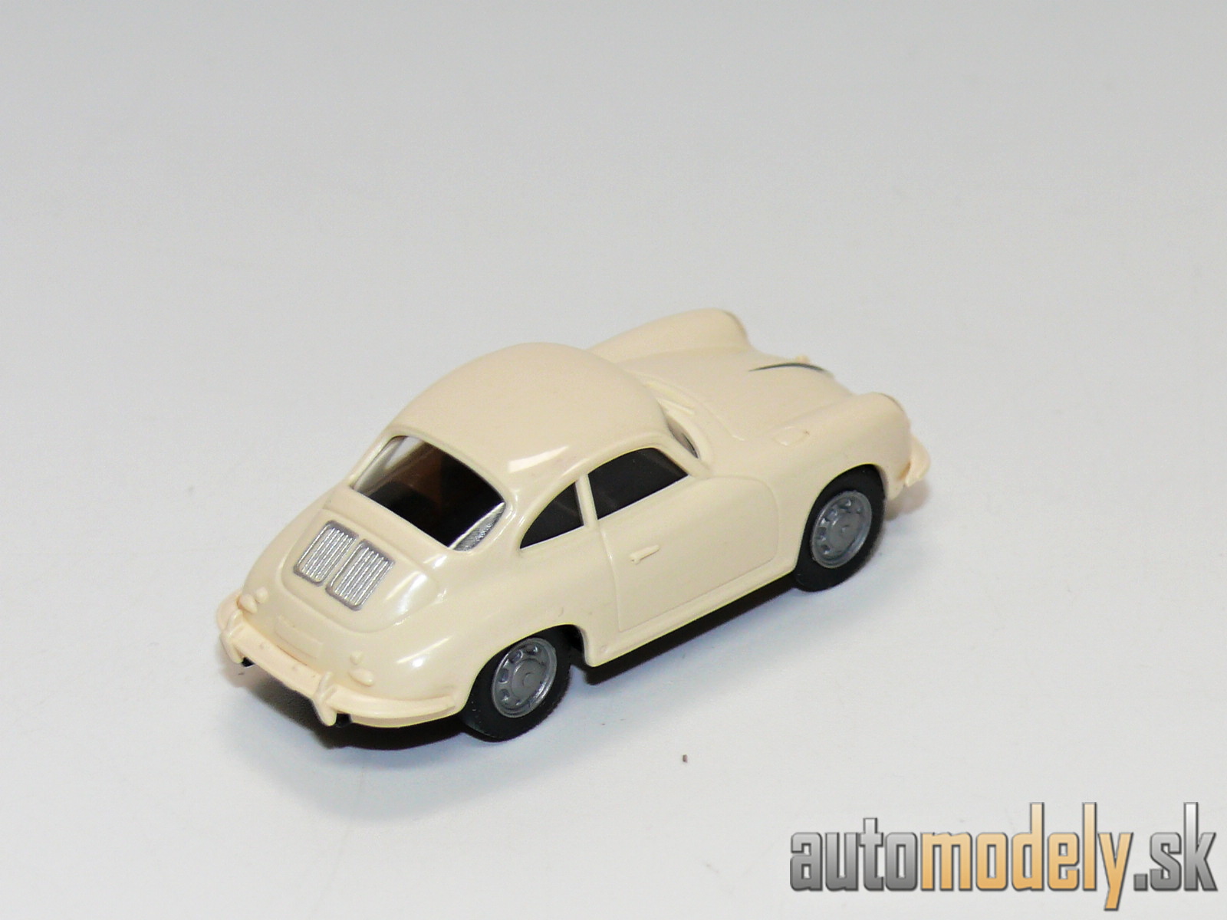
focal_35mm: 137
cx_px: 614
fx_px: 4856
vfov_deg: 10.8
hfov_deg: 14.4
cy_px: 460
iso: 100
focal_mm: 16.3
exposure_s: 1/30
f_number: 4
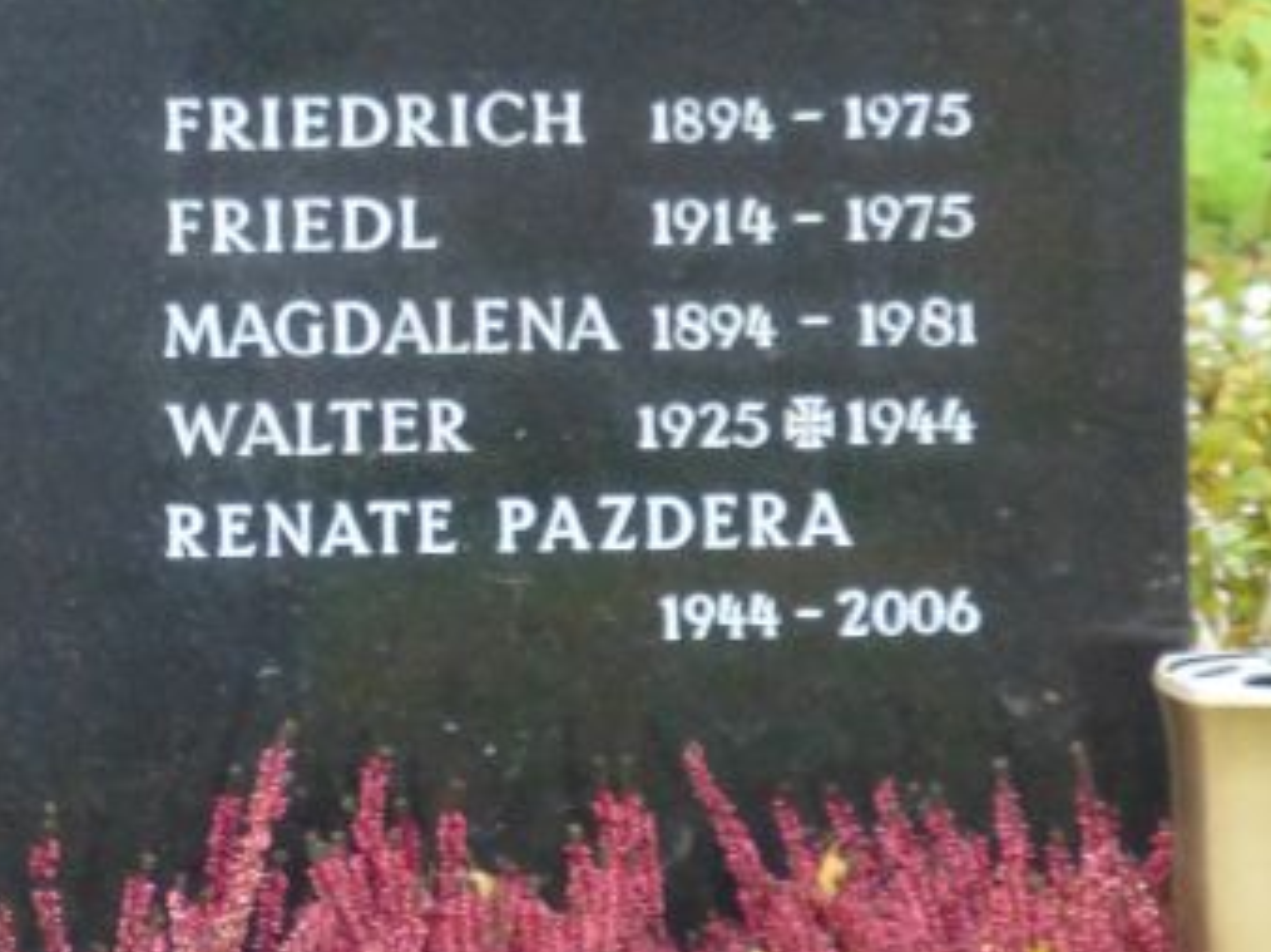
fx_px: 16254
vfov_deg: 3.4
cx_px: -135
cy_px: 34
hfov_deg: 4.5
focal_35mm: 443
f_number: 5.5
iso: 800
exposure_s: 1/60
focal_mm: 33.3
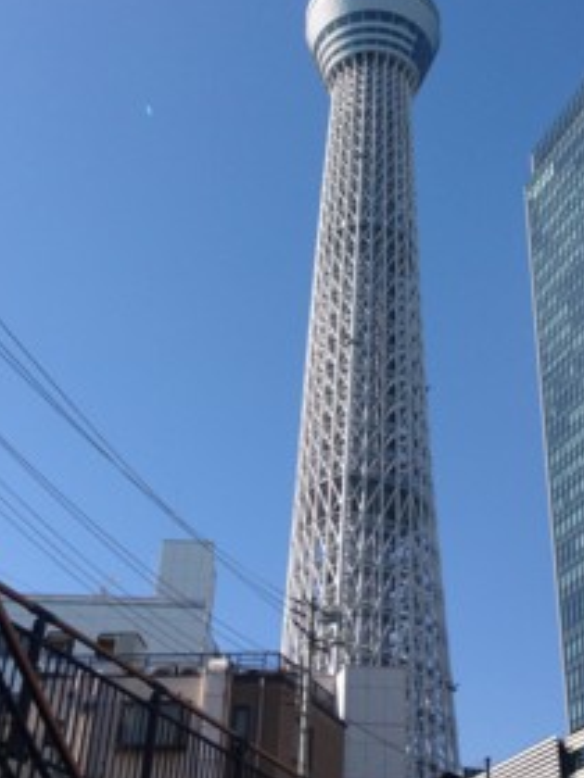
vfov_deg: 35.9
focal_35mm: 53
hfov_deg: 27.3
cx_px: 400
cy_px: 275
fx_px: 1192
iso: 50
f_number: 2.4
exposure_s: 1/1355
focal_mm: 4.12
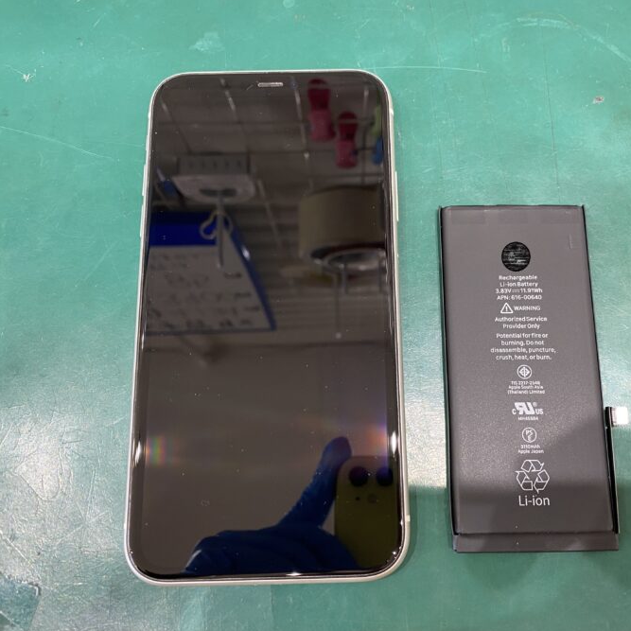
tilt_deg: -76.9
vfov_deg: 52.5
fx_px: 639
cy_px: 318
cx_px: 378
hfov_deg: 52.2
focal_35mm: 31
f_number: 1.8
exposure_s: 1/50
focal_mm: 4.25
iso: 125
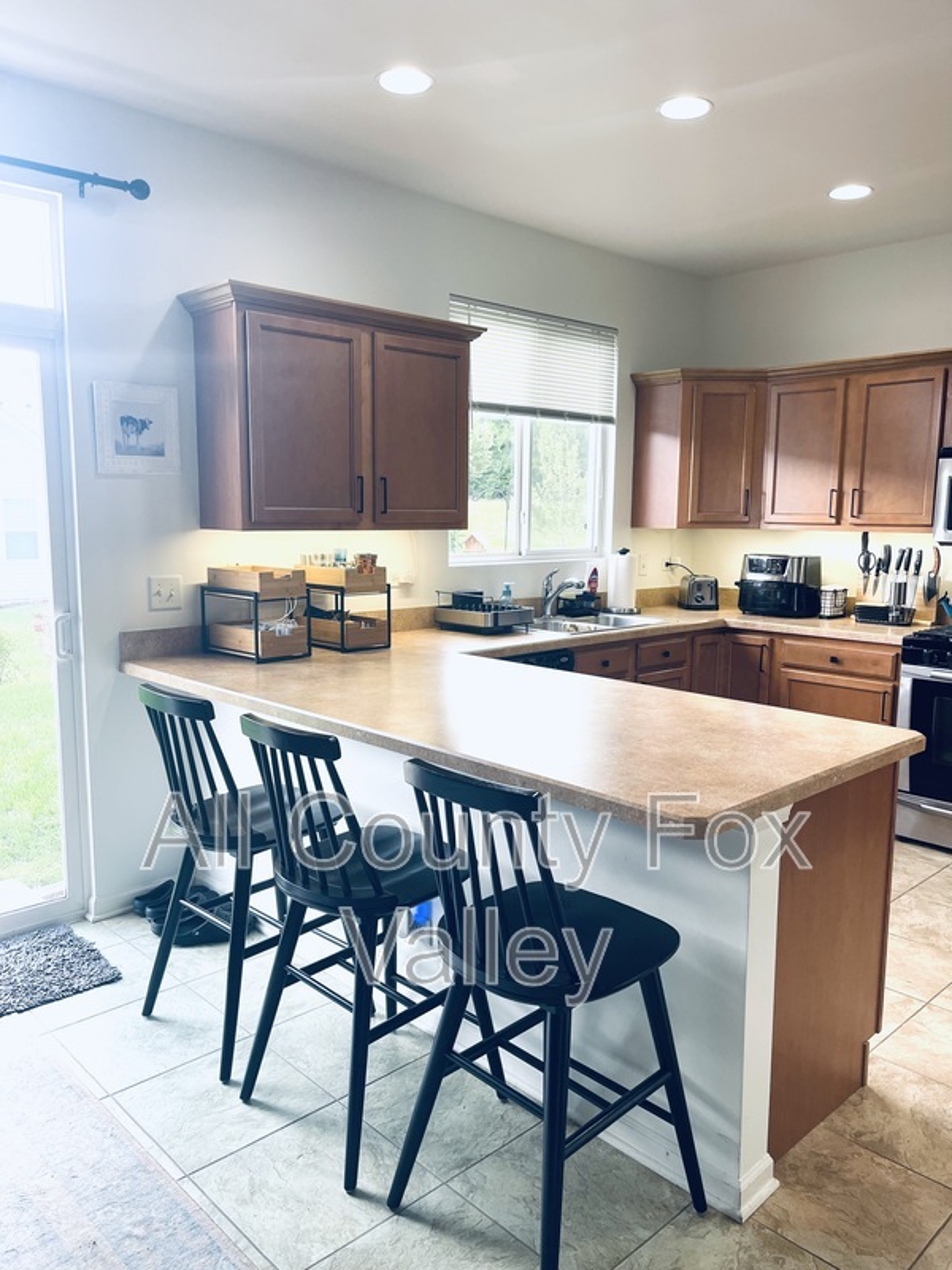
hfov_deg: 54.9
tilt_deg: -8.2
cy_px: 635
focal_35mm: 25
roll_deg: -0.4
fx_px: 917
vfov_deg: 69.4
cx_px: 476
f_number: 1.6
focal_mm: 5.1
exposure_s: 1/120
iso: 64
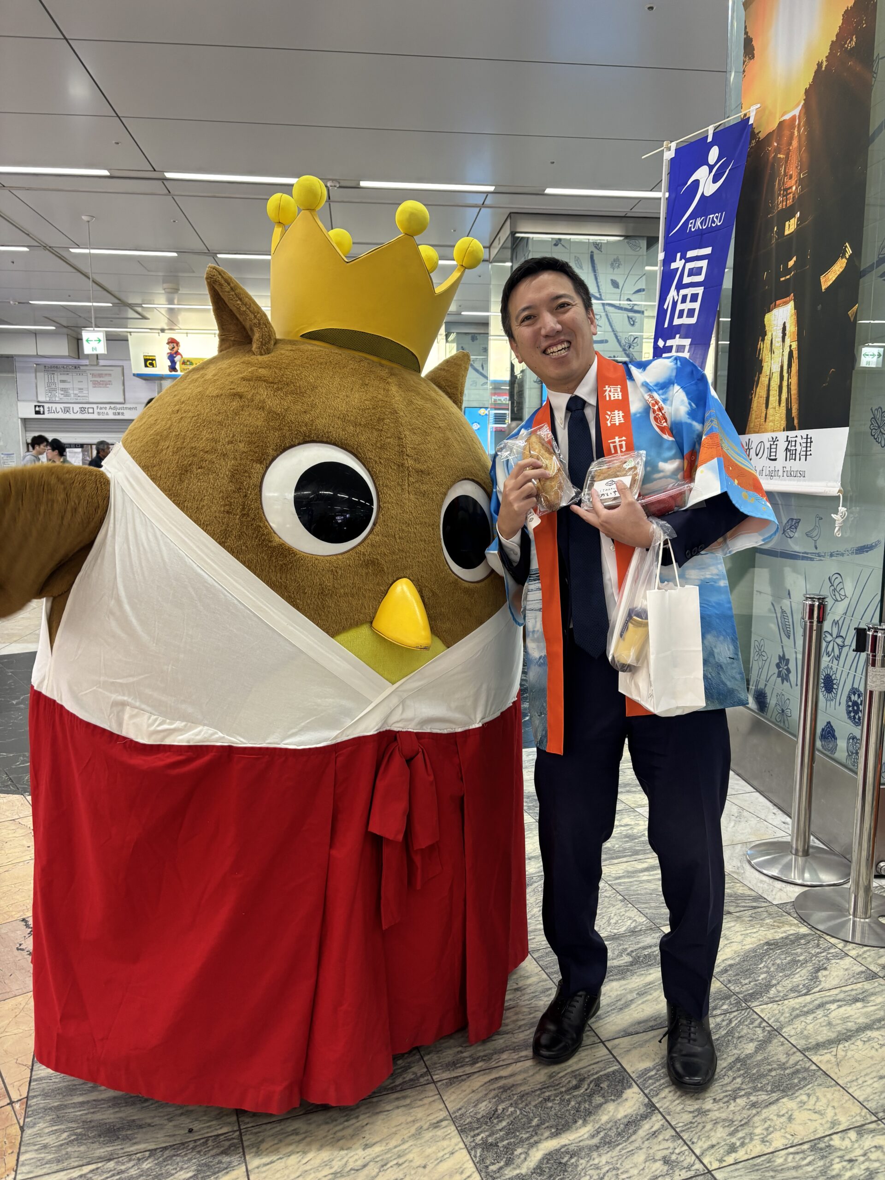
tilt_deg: -8.2
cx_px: 442
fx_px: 886
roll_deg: -0.1
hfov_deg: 53.1
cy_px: 590
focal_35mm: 26
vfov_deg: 67.3
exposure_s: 1/60
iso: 100
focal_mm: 5.96
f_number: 1.6
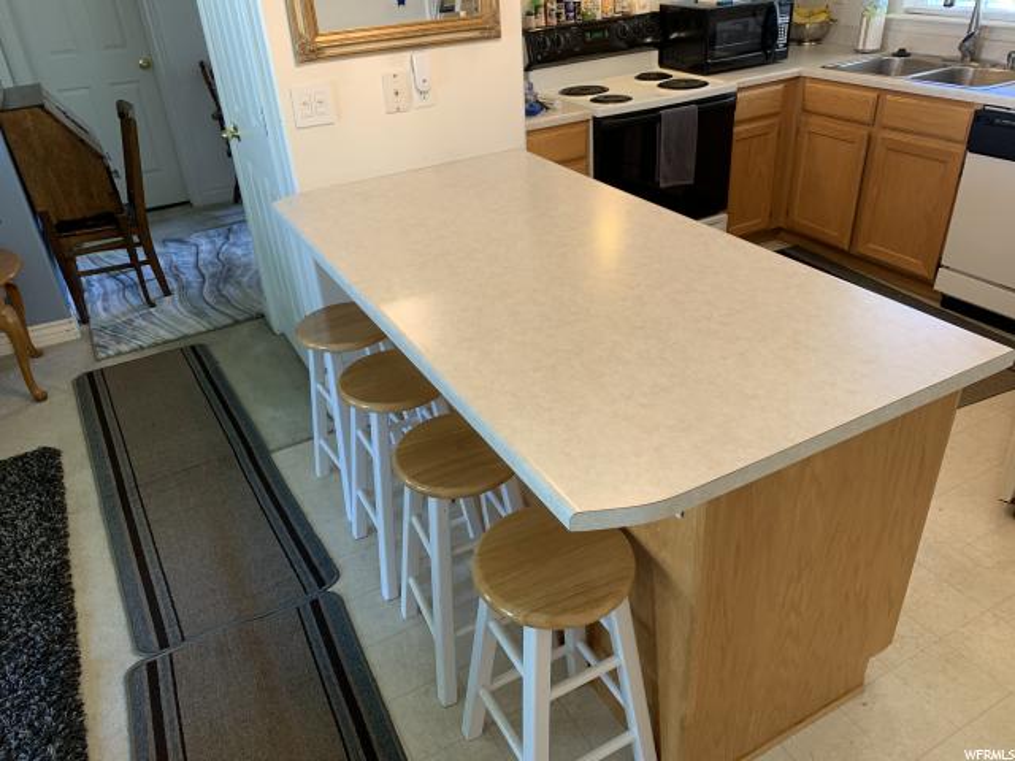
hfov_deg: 67.3
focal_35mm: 26
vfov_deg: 53.1
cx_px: 508
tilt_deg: -29.8
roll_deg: +4.3
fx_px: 762
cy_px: 380
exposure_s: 1/60
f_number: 1.8
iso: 100
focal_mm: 4.25
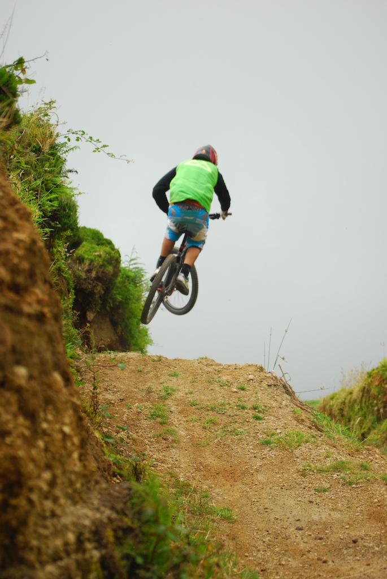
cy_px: 290
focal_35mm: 82
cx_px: 194
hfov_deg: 16.6
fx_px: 1327
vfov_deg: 24.6
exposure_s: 1/250
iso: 400
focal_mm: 55
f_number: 5
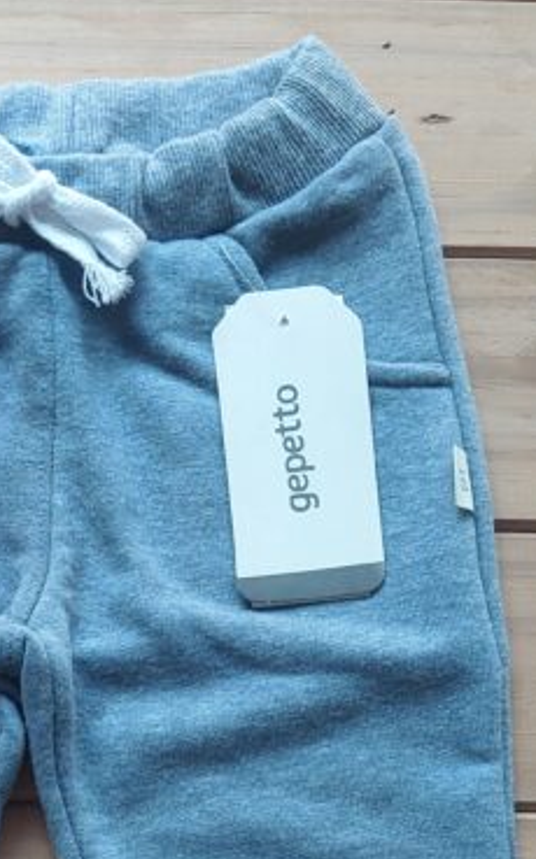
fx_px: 1616
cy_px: 878
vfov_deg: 27.9
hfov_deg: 18.5
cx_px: 37
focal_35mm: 69
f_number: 1.8
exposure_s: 1/50
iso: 125
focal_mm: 4.6
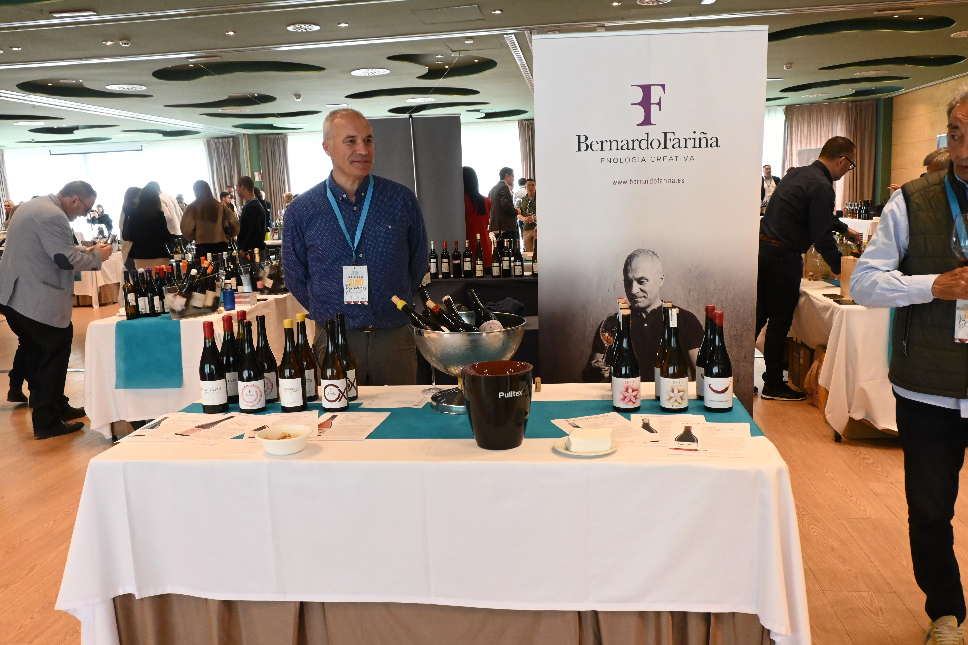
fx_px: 807
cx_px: 484
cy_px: 322
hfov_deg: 61.9
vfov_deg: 43.6
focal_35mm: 30
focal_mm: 20
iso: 3200
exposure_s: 1/200
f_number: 7.1
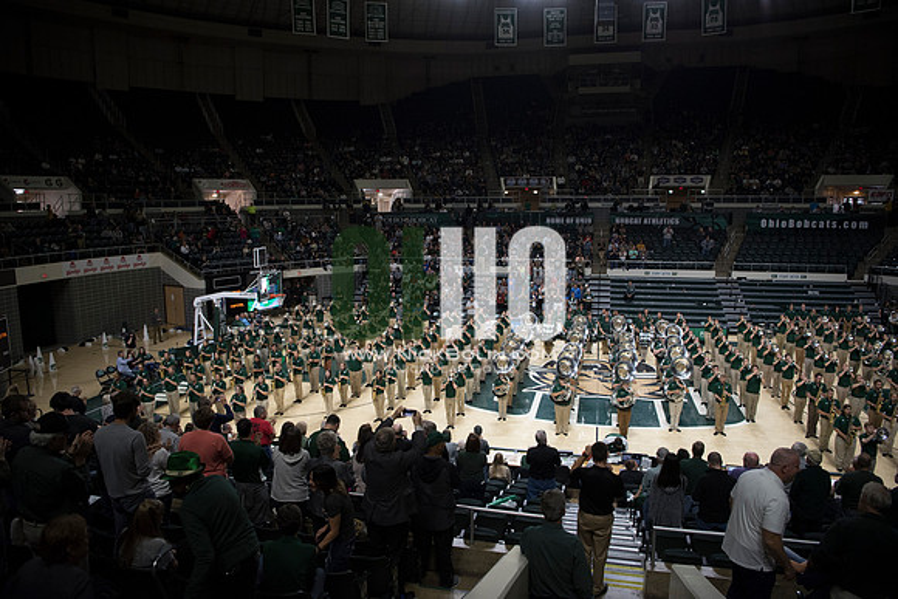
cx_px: 449
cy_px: 300
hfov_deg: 73.7
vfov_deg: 53.2
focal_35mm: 24
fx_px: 599
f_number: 2.8
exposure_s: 1/1000
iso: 2000
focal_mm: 24
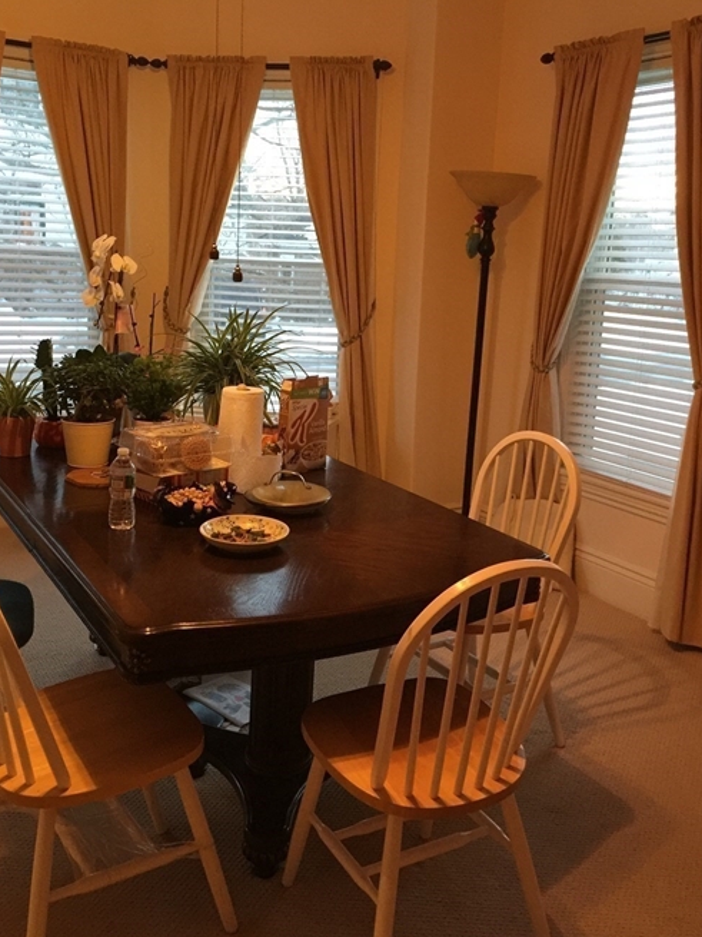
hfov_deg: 41.8
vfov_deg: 53.7
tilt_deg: -9.0
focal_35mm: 34
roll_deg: -2.5
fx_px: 920
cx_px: 357
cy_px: 396
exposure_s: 1/17
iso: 160
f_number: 2.2
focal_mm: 4.15
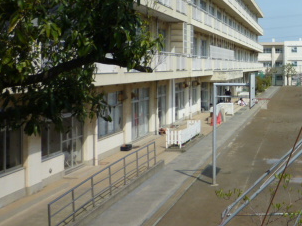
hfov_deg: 33.1
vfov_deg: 27.1
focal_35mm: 53
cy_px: 59
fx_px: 462
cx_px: 303
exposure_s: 1/800
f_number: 4.5
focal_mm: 4.4
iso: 80
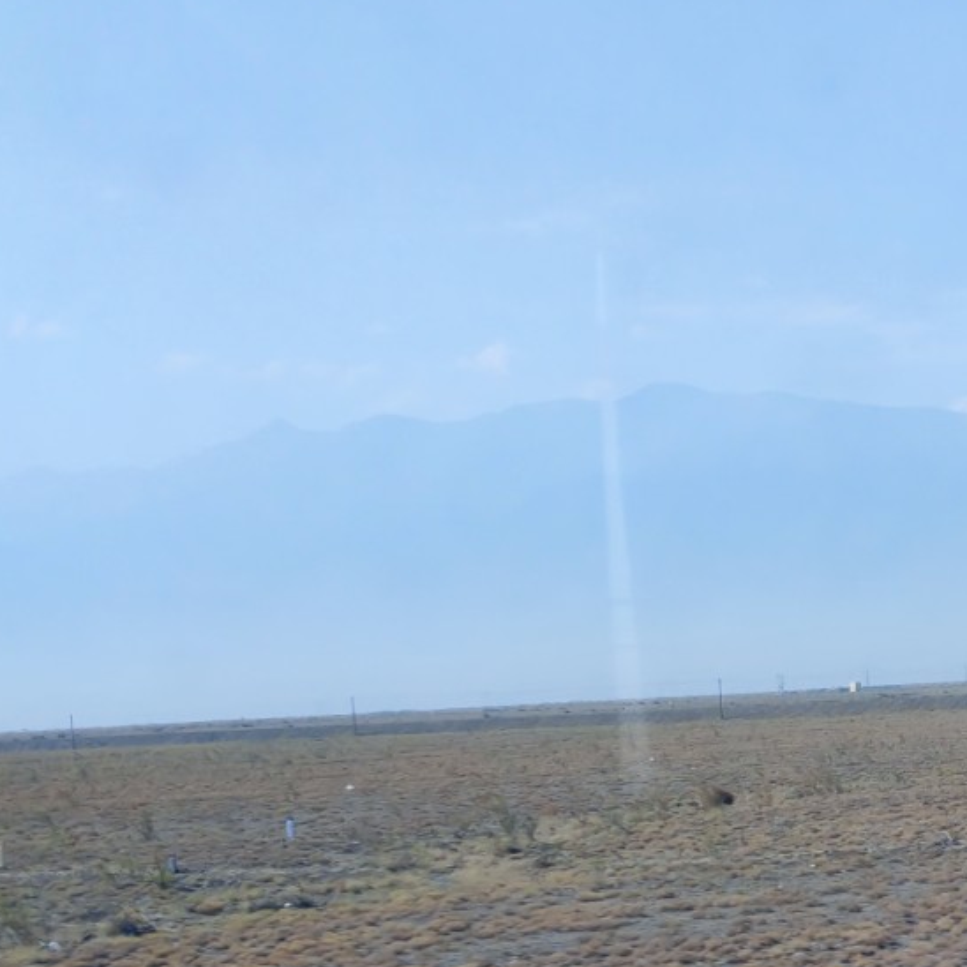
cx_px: 1138
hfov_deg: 13.9
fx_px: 3856
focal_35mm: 122
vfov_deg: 14.3
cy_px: 649
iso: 50
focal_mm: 5.52
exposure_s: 1/310
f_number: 1.95
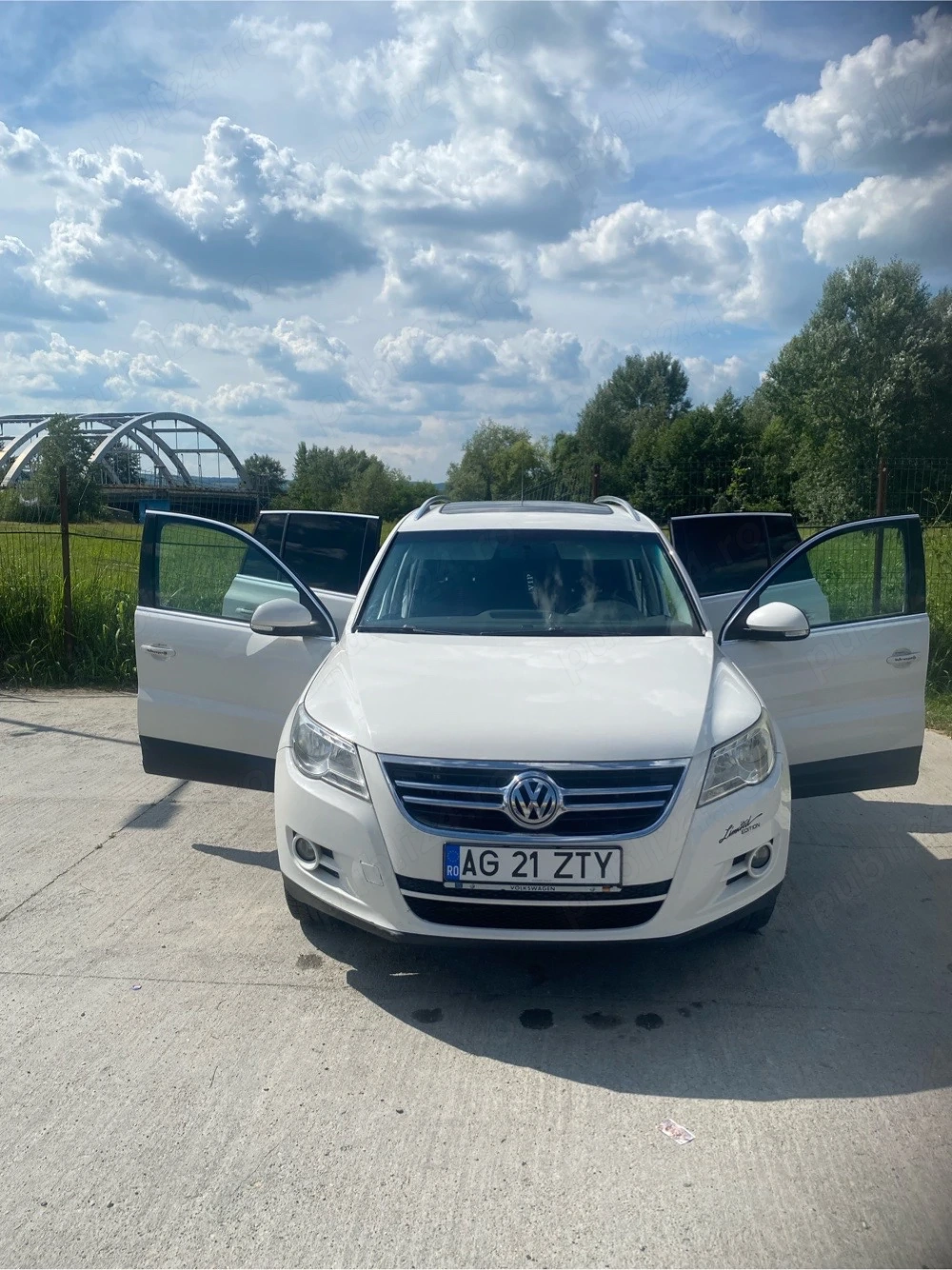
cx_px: 476
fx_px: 954
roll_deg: -0.9
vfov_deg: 67.3
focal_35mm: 26
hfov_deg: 53.0
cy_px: 635
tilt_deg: -9.4
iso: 32
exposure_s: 1/6061
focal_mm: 4.25
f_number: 1.8
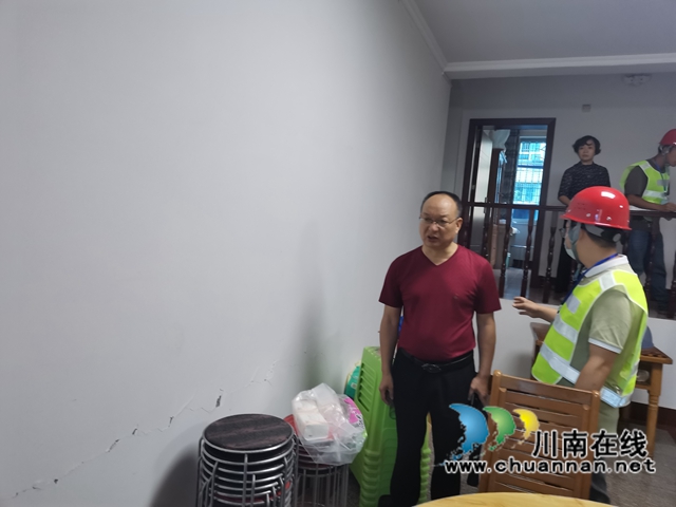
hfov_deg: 67.3
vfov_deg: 53.1
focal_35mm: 26
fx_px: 508
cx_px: 338
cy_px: 254
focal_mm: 4.75
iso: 320
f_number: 1.8
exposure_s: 1/50
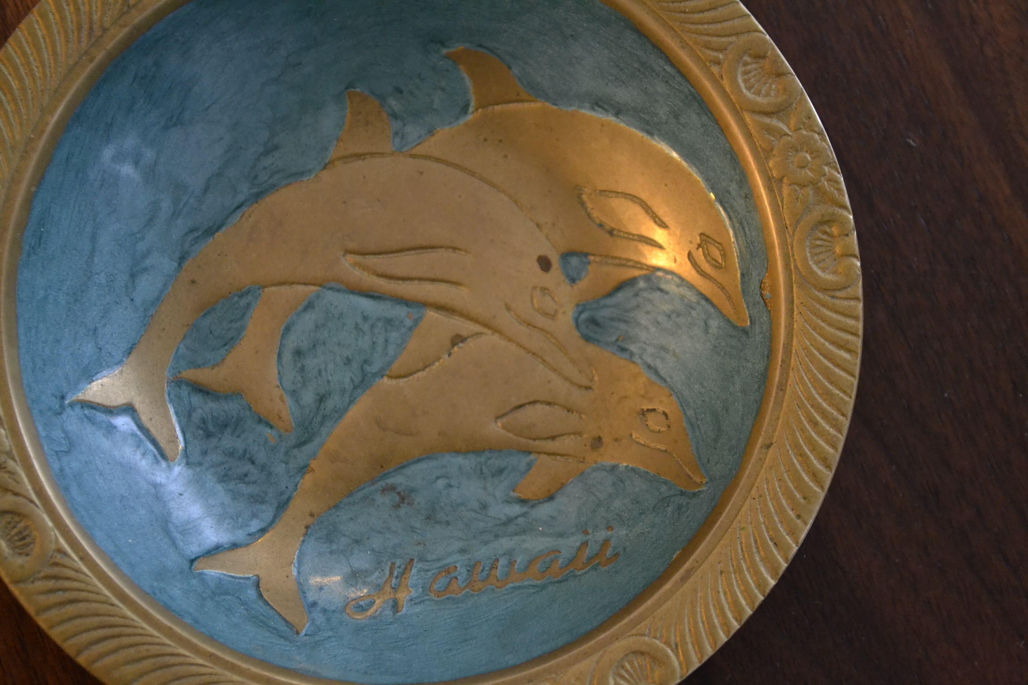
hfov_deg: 24.6
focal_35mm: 82
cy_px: 342
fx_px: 2356
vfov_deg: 16.6
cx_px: 514
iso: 2800
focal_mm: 55
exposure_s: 1/60
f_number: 5.6
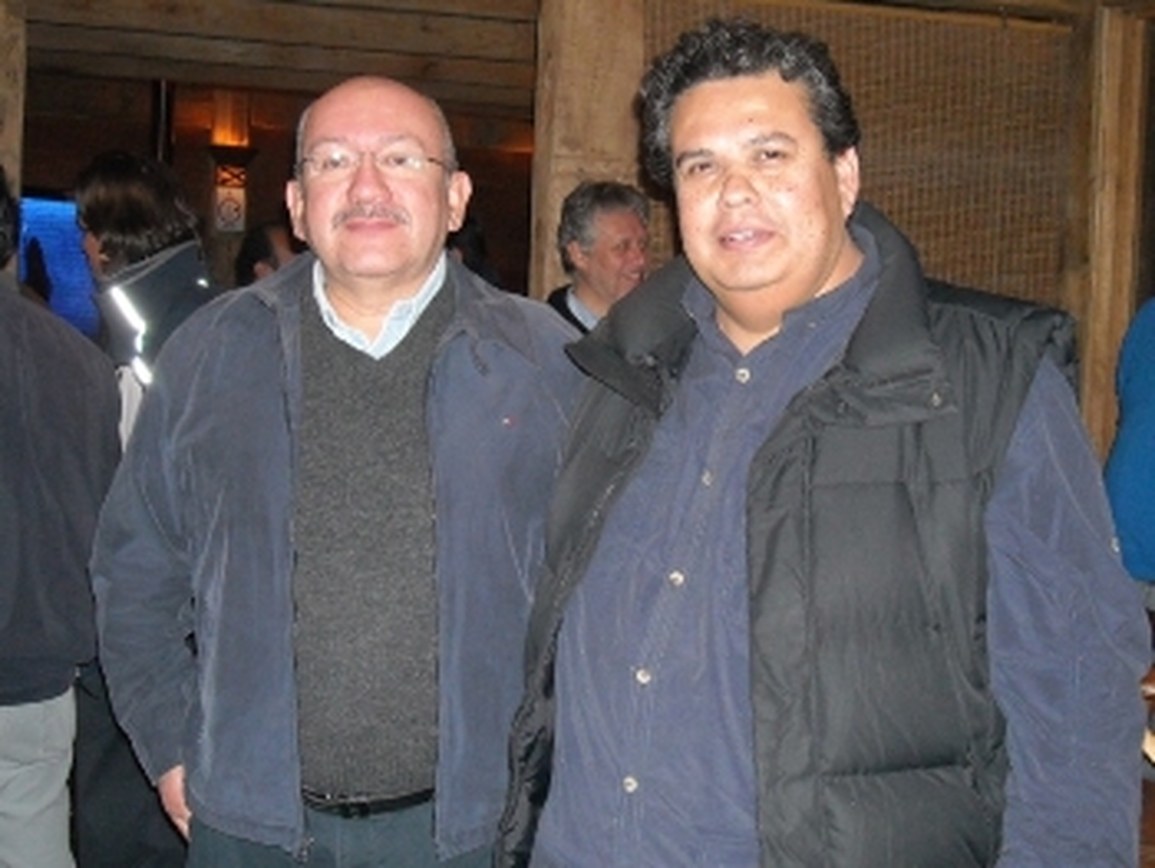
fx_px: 1169
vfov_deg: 40.7
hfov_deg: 52.6
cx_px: 578
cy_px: 434
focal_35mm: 35
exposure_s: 1/60
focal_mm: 5.7
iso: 400
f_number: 2.8
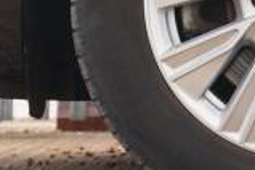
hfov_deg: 12.8
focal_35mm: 157
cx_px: 297
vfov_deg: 8.7
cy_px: -16
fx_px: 1112
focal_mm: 26
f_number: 4.5
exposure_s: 1/200
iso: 250
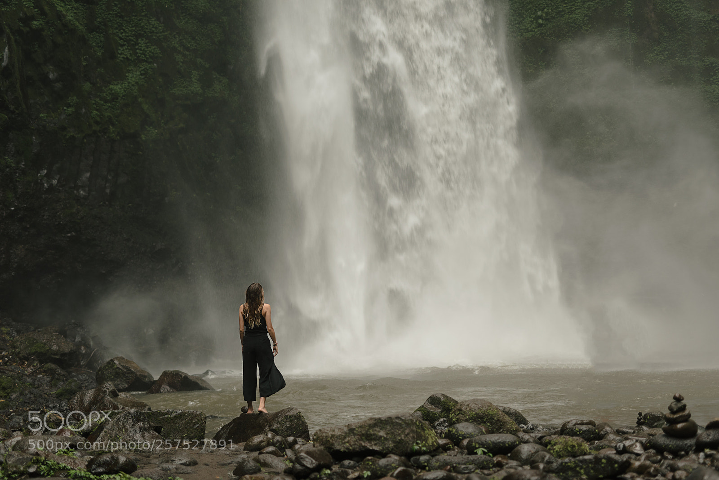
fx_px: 999
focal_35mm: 50
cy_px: 240
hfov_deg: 39.6
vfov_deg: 27.0
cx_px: 360
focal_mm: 50
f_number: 2
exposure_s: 1/125
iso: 200
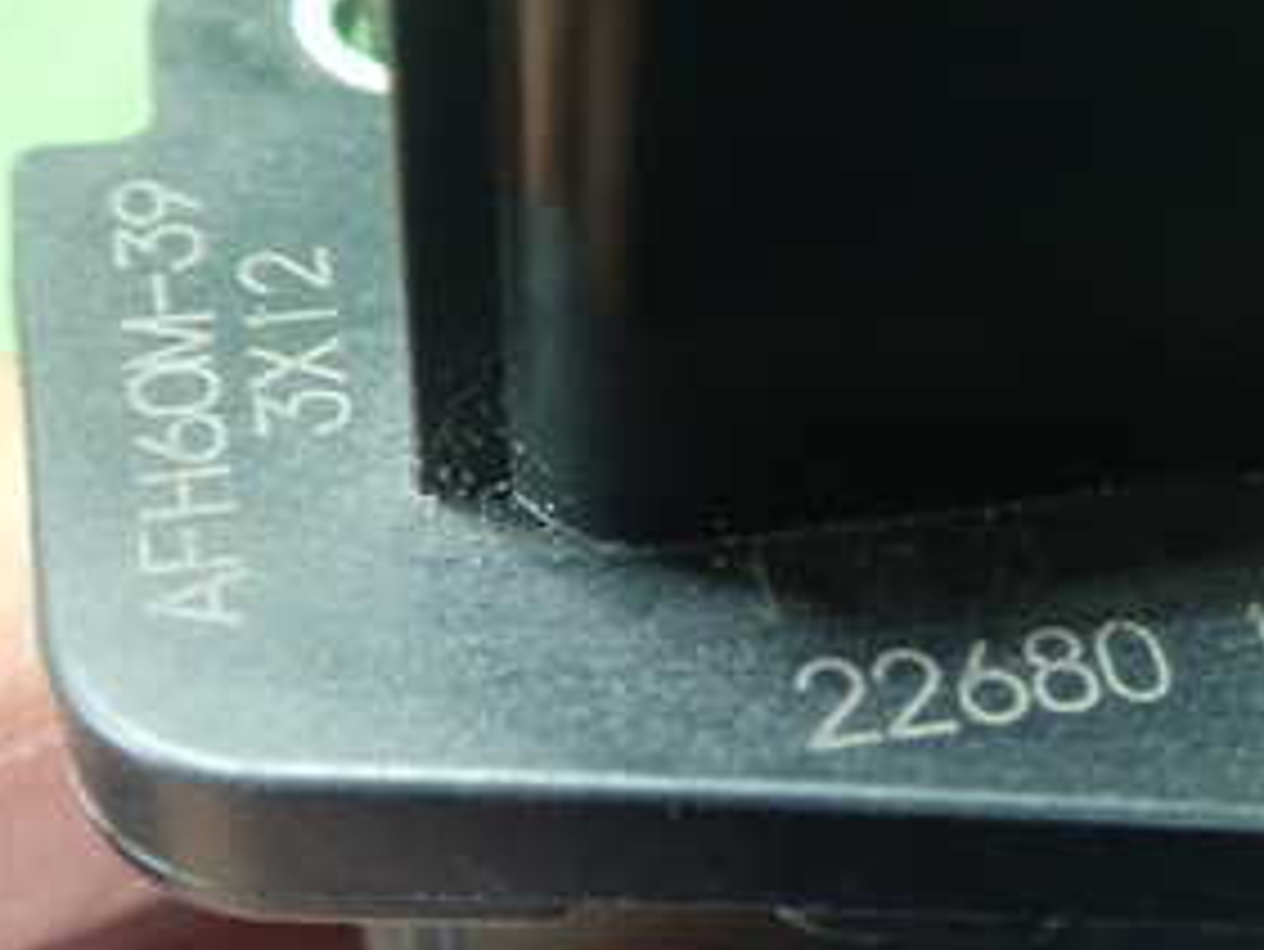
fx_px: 2338
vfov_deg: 22.9
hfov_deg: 28.8
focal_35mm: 64
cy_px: 536
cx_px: 1183
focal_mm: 5.5
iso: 800
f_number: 2.3
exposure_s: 1/50
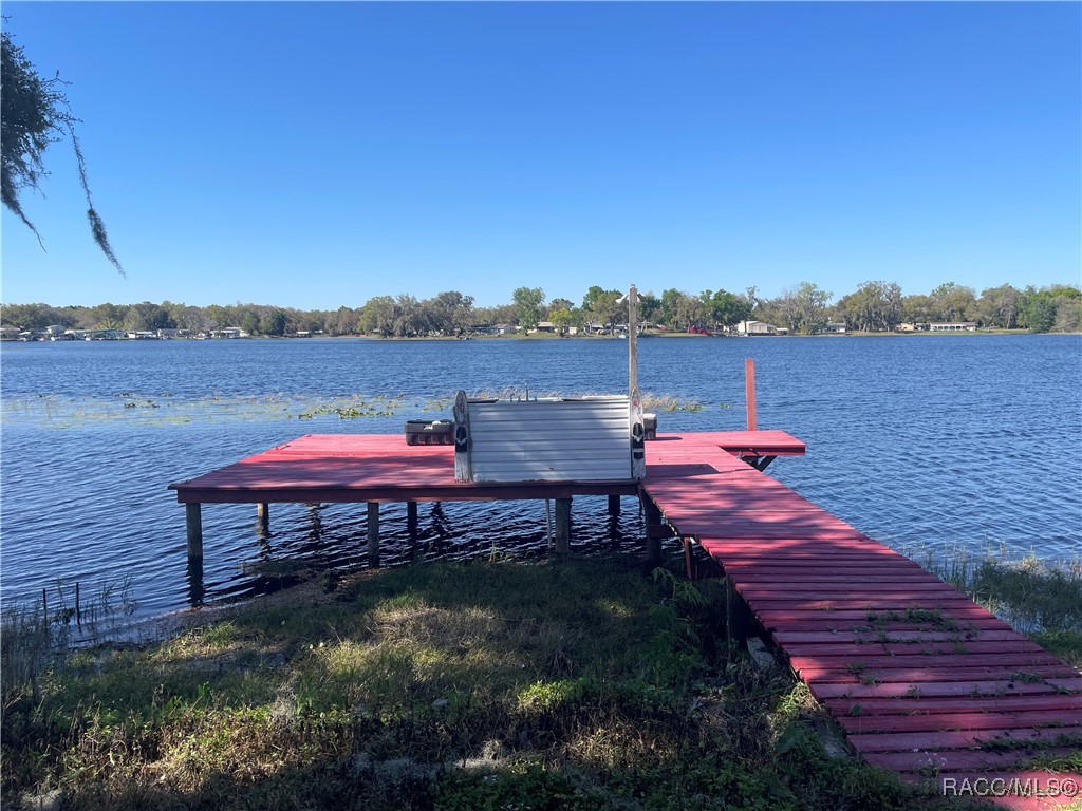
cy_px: 406
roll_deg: +0.4
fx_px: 813
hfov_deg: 67.3
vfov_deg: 53.1
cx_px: 541
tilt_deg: -3.2
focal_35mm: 26
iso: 32
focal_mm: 4.2
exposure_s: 1/2882
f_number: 1.6
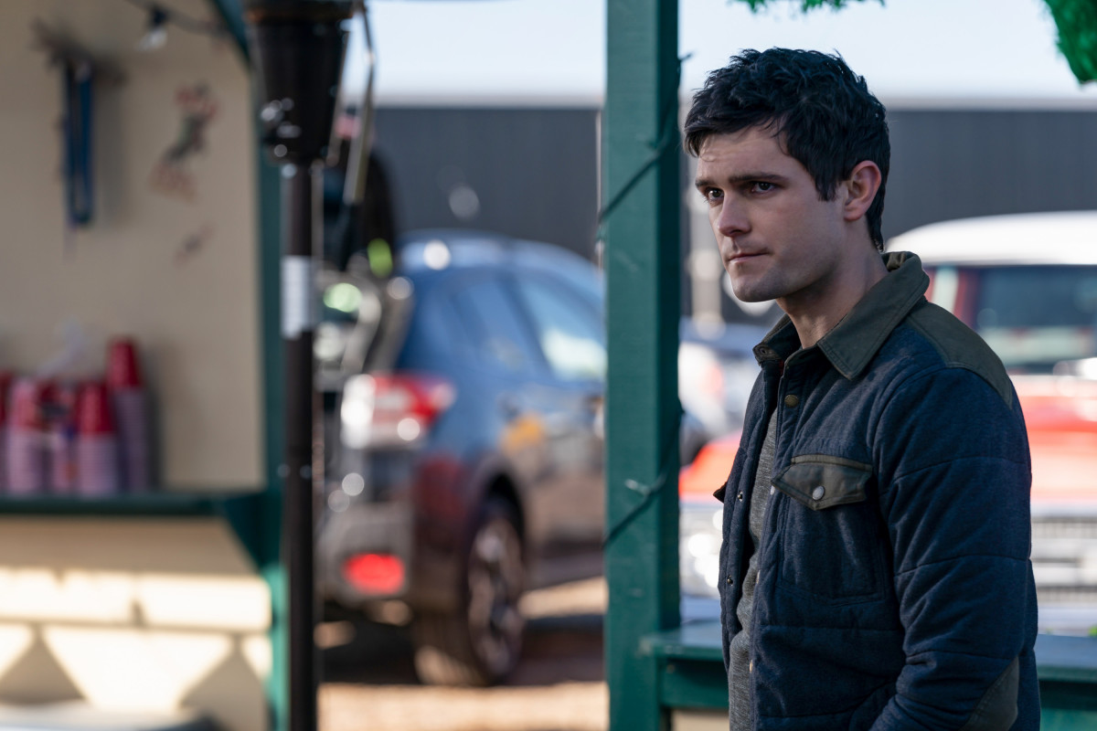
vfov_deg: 9.4
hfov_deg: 14.1
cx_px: 548
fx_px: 4449
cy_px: 366
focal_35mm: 146
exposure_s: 1/640
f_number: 4.5
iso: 160
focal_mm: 146
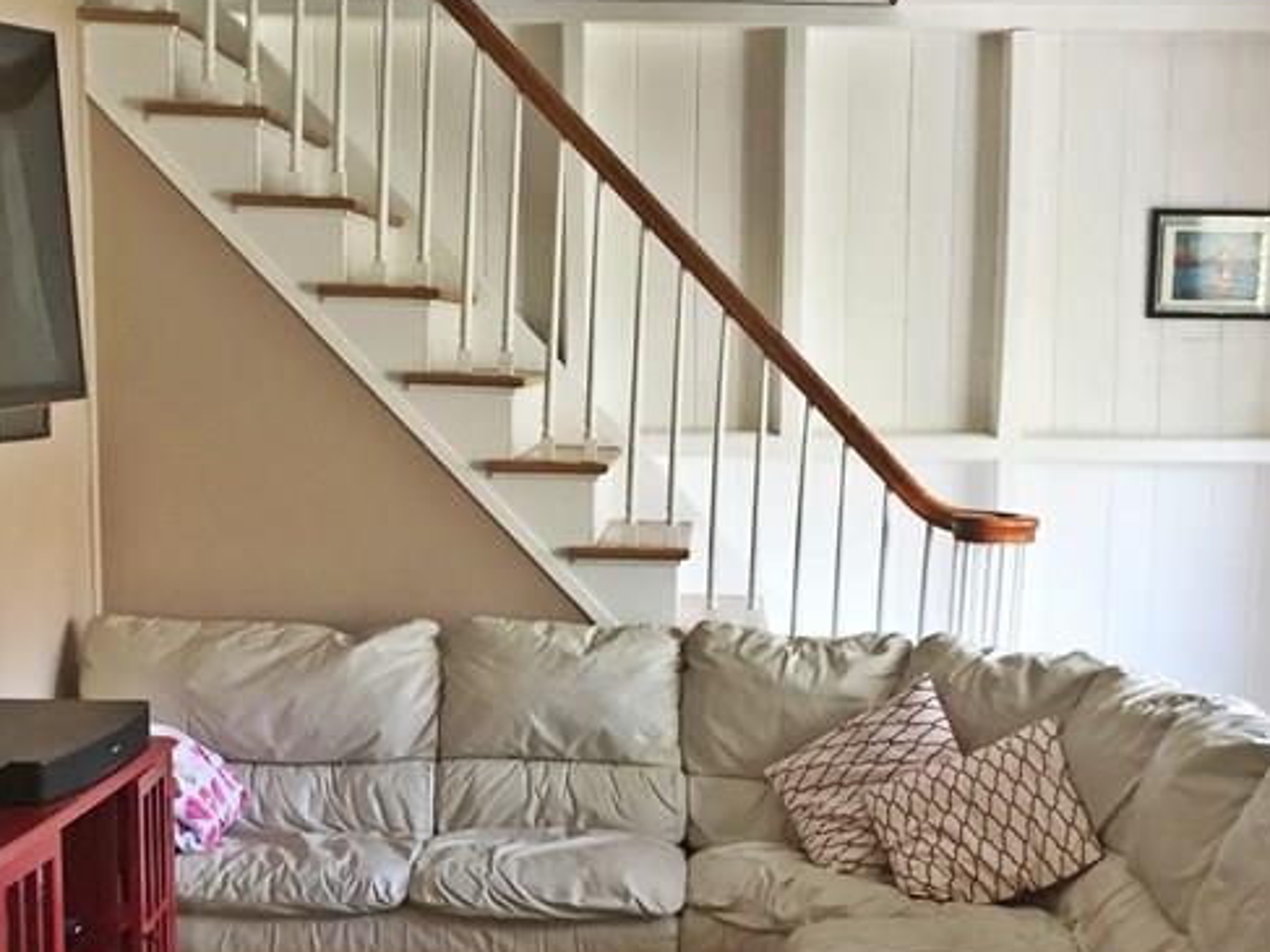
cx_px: 701
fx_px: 2237
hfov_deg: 31.7
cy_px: 694
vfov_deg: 23.8
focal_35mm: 61
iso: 64
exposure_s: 1/30
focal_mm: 4.15
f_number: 2.2
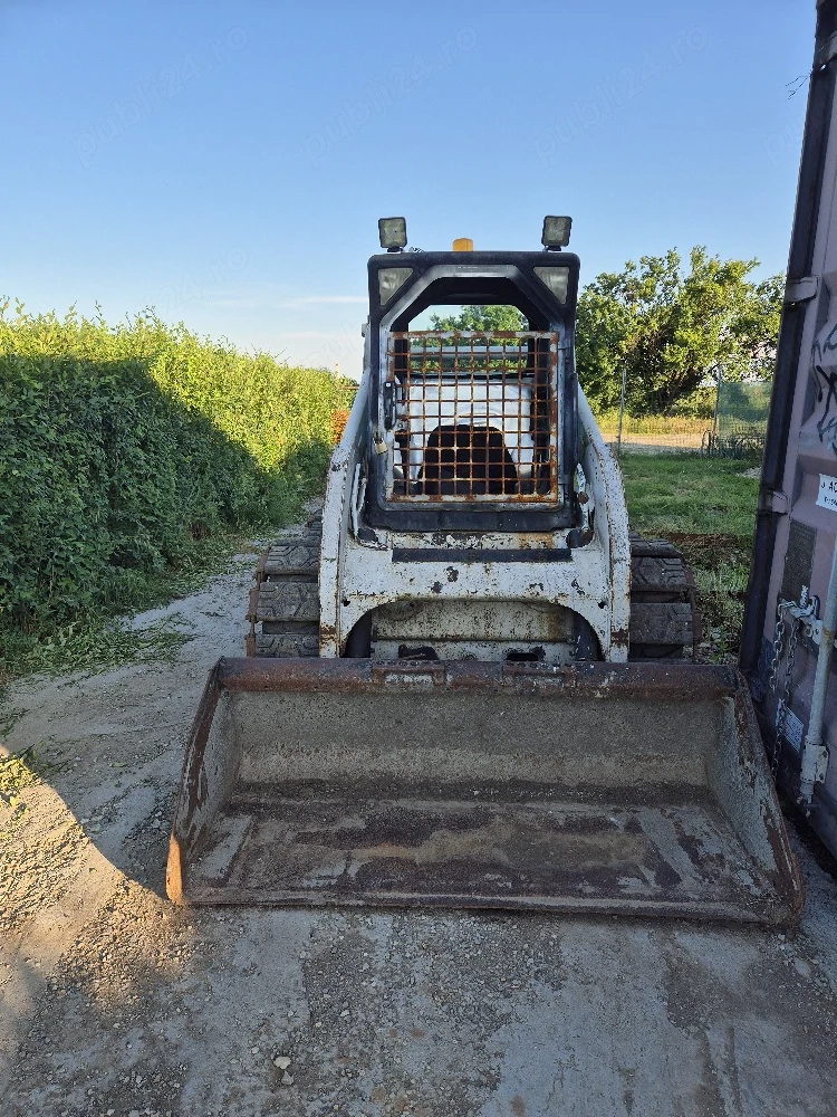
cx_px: 418
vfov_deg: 73.9
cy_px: 558
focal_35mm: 23
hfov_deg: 58.9
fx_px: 742
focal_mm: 5.4
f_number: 1.8
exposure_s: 1/625
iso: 25
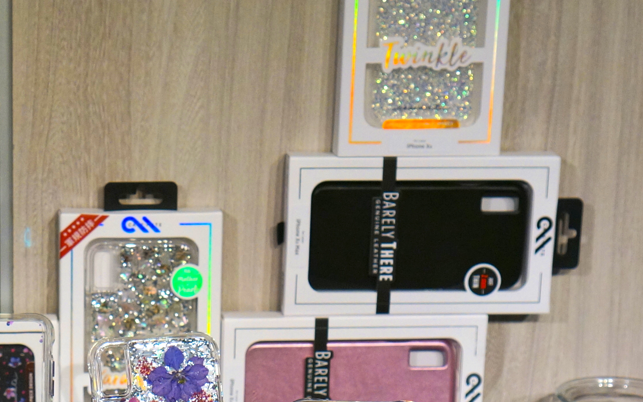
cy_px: 400
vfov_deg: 11.0
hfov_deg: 17.4
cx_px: 88
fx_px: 2070
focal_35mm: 118
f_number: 4
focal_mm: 35
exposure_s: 1/160
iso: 500
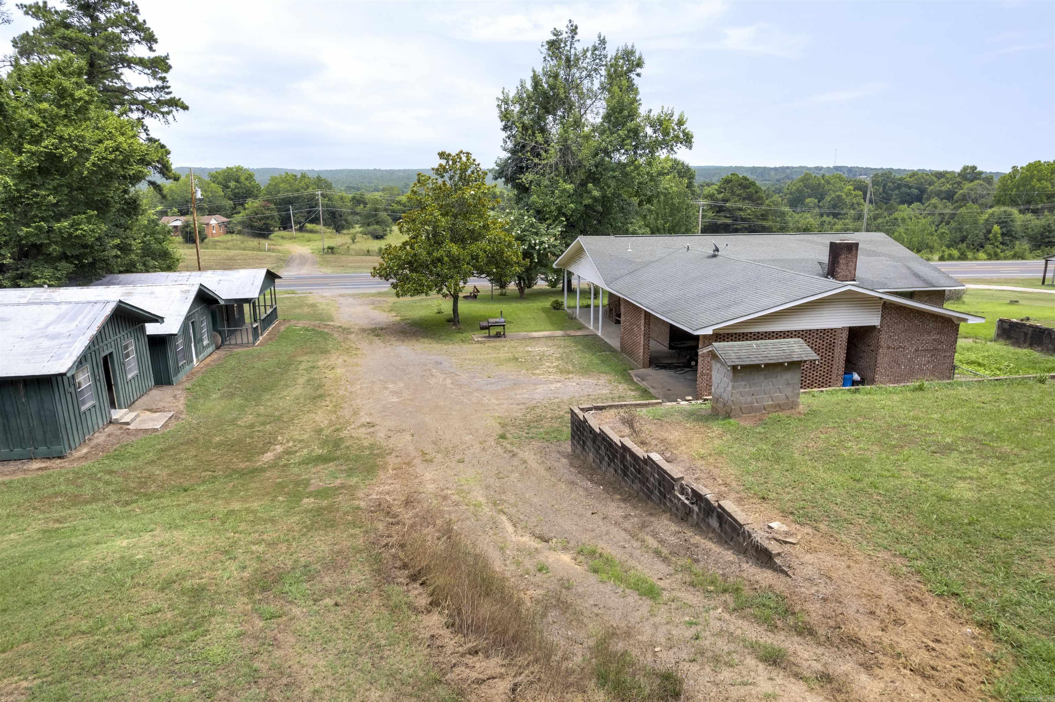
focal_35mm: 22
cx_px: 528
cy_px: 351
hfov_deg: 78.6
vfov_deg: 57.2
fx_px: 644
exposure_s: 1/160
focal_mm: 8.38
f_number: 2.8
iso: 100
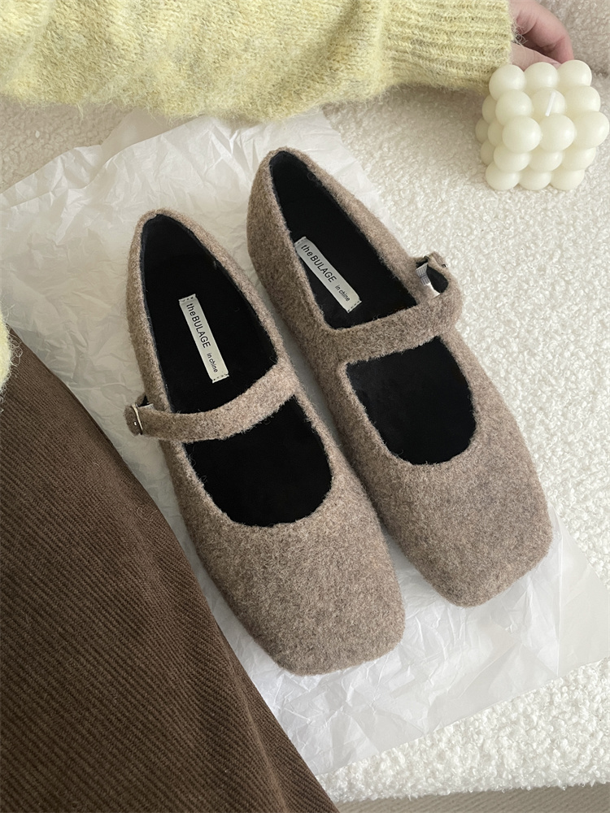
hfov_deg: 53.1
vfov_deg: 67.3
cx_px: 305
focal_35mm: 26
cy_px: 406
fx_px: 611
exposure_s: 1/60
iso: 200
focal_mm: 4.2
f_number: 1.6
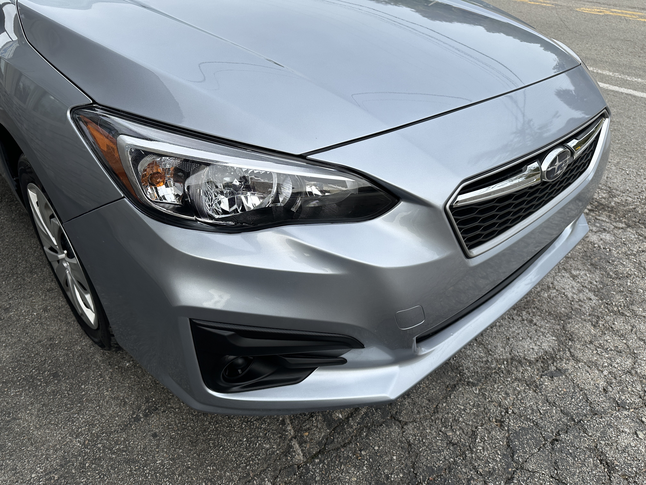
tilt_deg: -32.1
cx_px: 323
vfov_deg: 56.8
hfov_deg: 71.6
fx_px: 448
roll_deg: +1.5
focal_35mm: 24
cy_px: 242
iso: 80
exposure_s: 1/1107
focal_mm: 6.86
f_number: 1.78
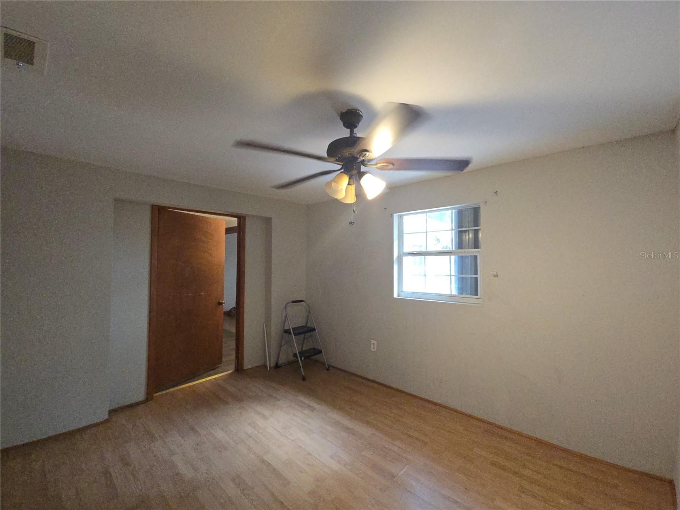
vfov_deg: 89.9
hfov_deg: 106.2
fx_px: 255
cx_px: 340
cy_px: 255
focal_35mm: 13
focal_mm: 2.2
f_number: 2.2
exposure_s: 1/60
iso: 640
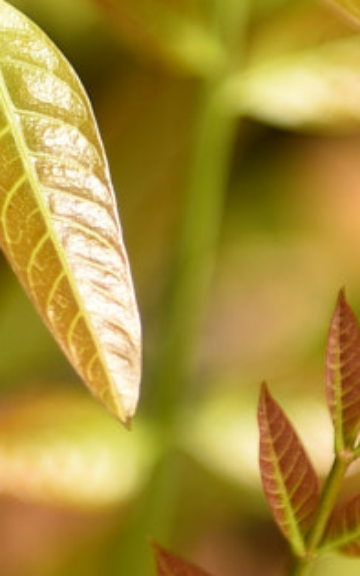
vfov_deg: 5.8
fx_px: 5680
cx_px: -37
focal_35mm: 362
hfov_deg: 3.6
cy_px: 201
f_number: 2.8
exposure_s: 1/500
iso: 100
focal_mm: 70
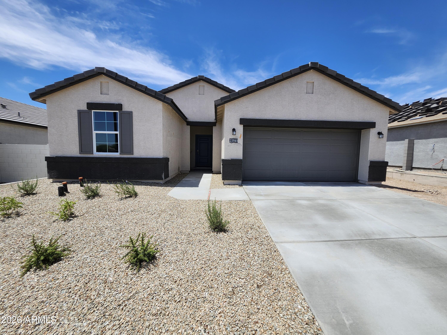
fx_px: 168
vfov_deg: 89.9
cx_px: 224
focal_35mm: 13
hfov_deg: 106.2
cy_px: 168
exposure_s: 1/2033
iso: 40
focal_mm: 1.74
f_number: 2.2
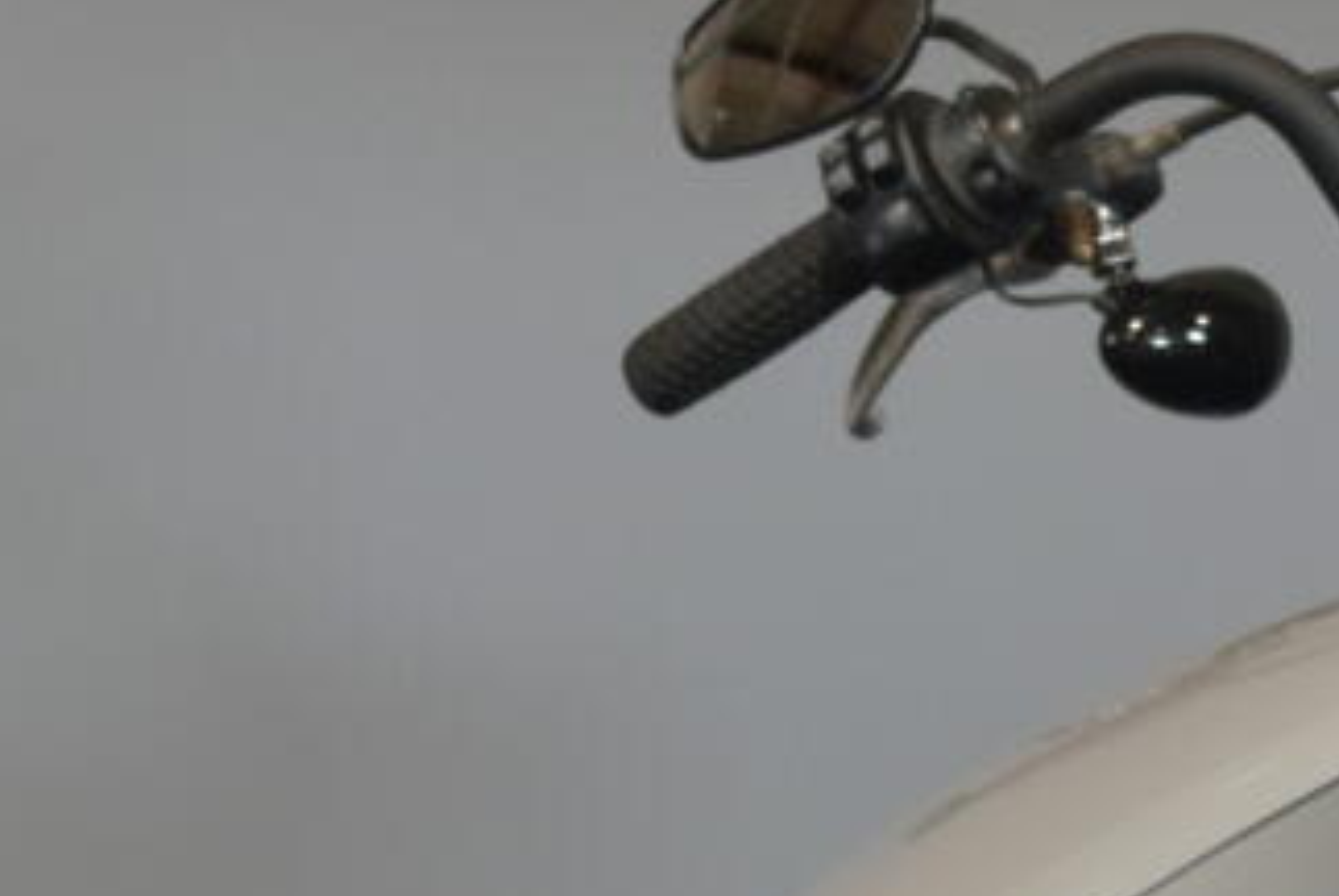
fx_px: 8302
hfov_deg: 9.2
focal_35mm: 223
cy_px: 1433
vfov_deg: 6.1
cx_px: 120
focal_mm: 24
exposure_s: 1/30
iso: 640
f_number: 4
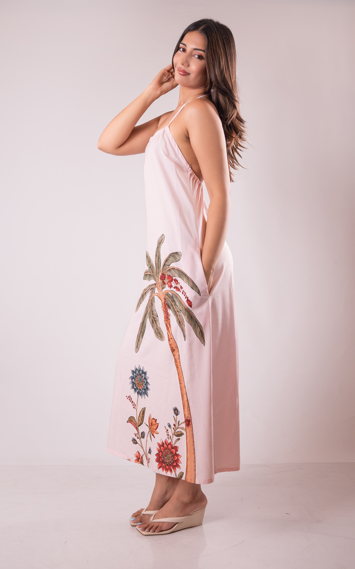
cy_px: 284
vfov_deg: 52.7
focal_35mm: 37
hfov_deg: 34.4
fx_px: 573
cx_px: 173
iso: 160
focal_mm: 24
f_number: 2.8
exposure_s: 1/200
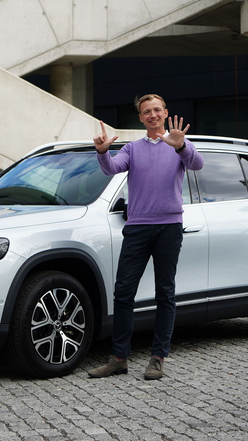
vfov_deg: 24.5
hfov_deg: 13.9
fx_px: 1017
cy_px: 221
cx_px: 92
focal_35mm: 87
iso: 100
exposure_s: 1/400
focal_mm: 55
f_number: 4
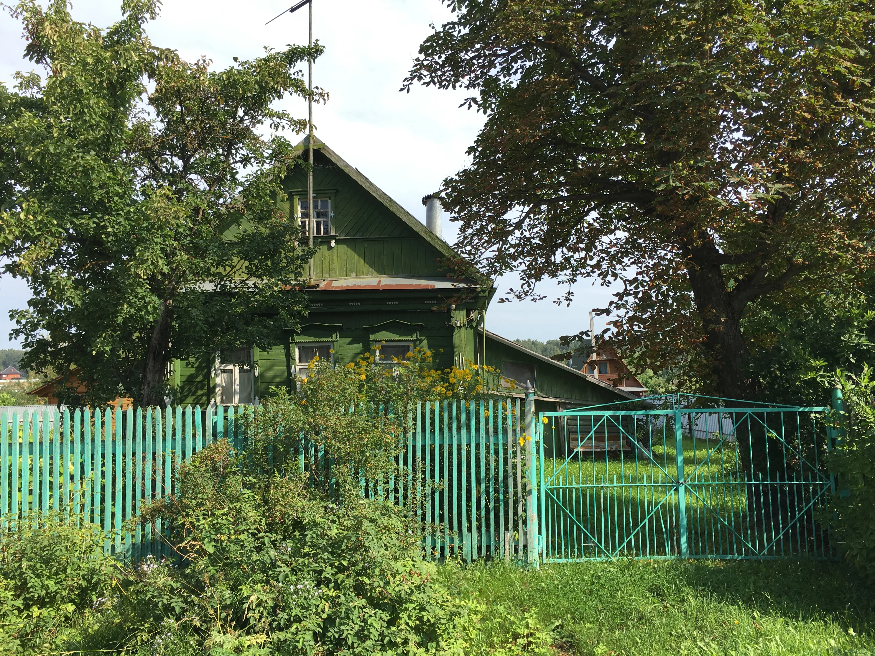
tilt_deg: +4.3
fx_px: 733
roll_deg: +0.8
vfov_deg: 48.2
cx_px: 438
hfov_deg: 61.7
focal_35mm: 29
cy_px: 328
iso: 25
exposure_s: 1/777
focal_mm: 4.15
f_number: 2.2
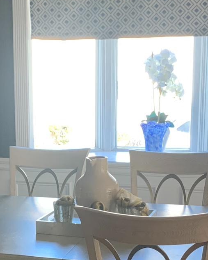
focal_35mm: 82
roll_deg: -0.3
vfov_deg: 23.1
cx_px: 59
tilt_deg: -11.4
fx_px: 631
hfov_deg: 18.6
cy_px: 185
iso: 100
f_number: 1.8
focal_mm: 4.25
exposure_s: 1/96
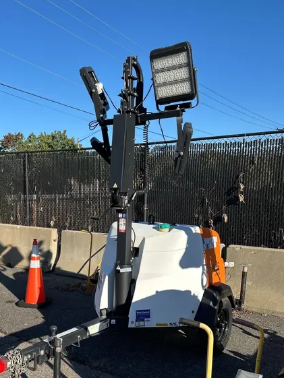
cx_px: 101
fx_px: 372
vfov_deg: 53.4
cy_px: 234
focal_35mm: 34
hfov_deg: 41.4
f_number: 1.5
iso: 50
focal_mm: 5.7
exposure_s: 1/2695
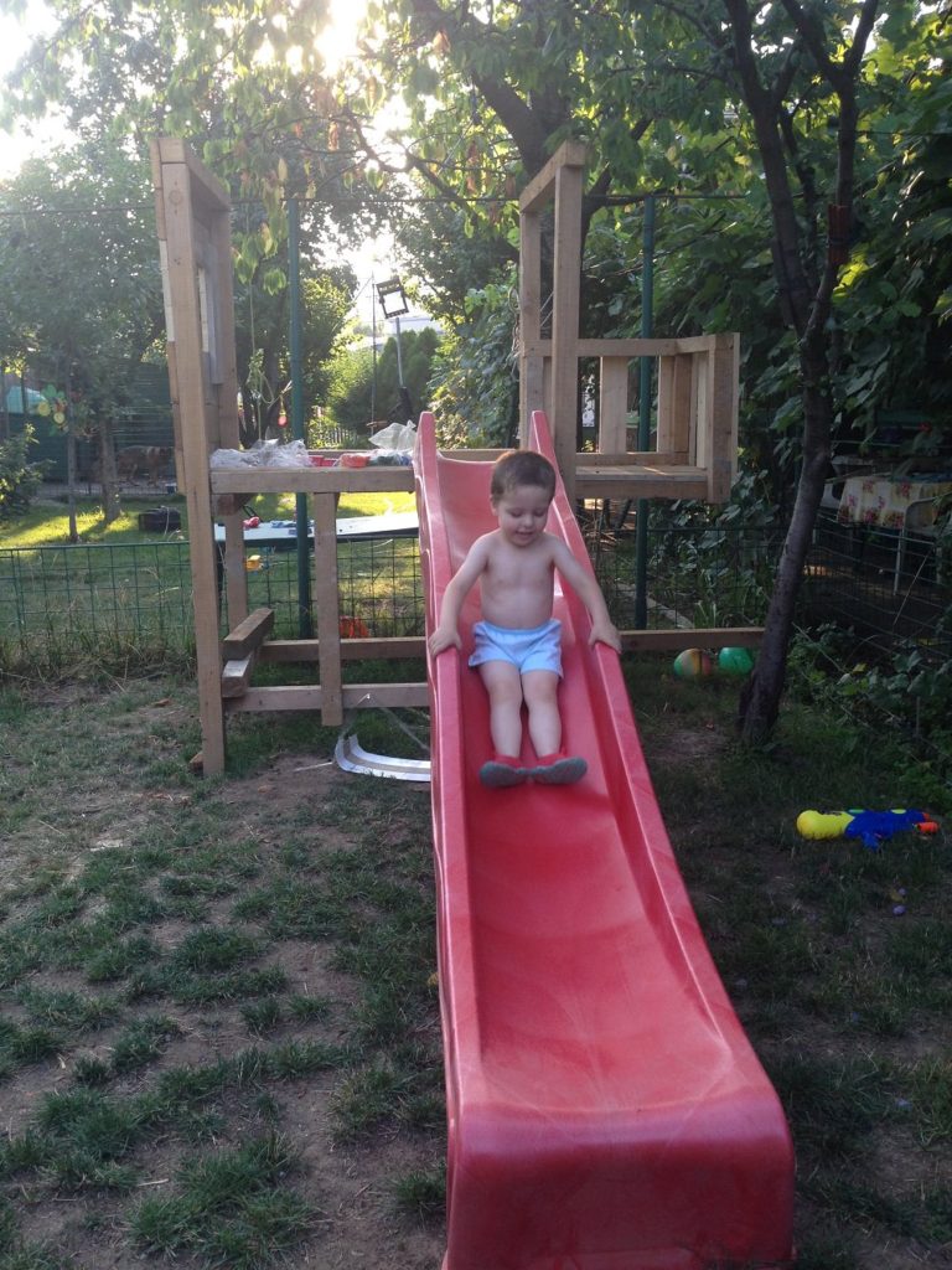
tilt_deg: -12.3
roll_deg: -0.4
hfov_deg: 42.9
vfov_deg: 55.4
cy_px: 635
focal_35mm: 33
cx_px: 476
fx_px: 1210
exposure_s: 1/120
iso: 64
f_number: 2.4
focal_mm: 4.12
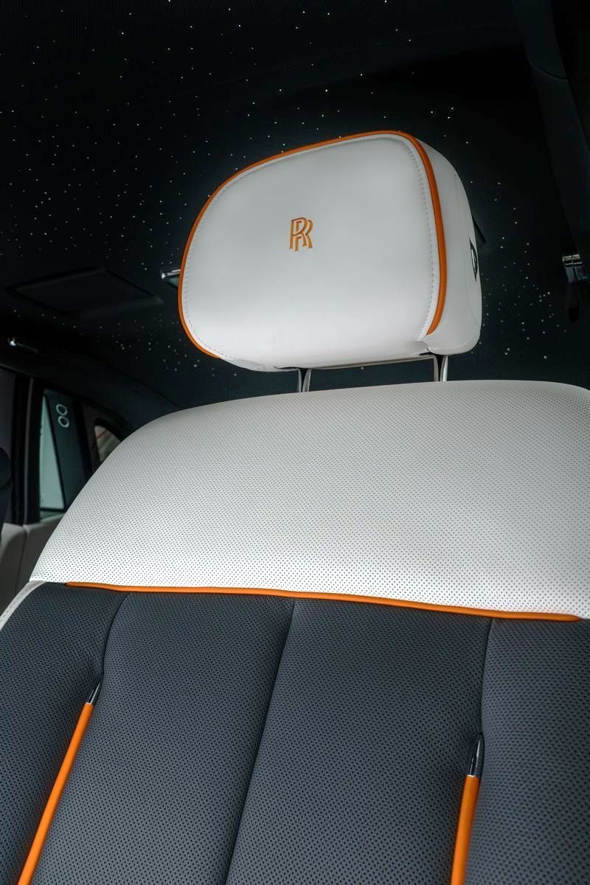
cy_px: 442
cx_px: 295
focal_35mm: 30
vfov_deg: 61.9
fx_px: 737
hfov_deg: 43.6
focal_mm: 30
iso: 800
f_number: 8
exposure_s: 1/30
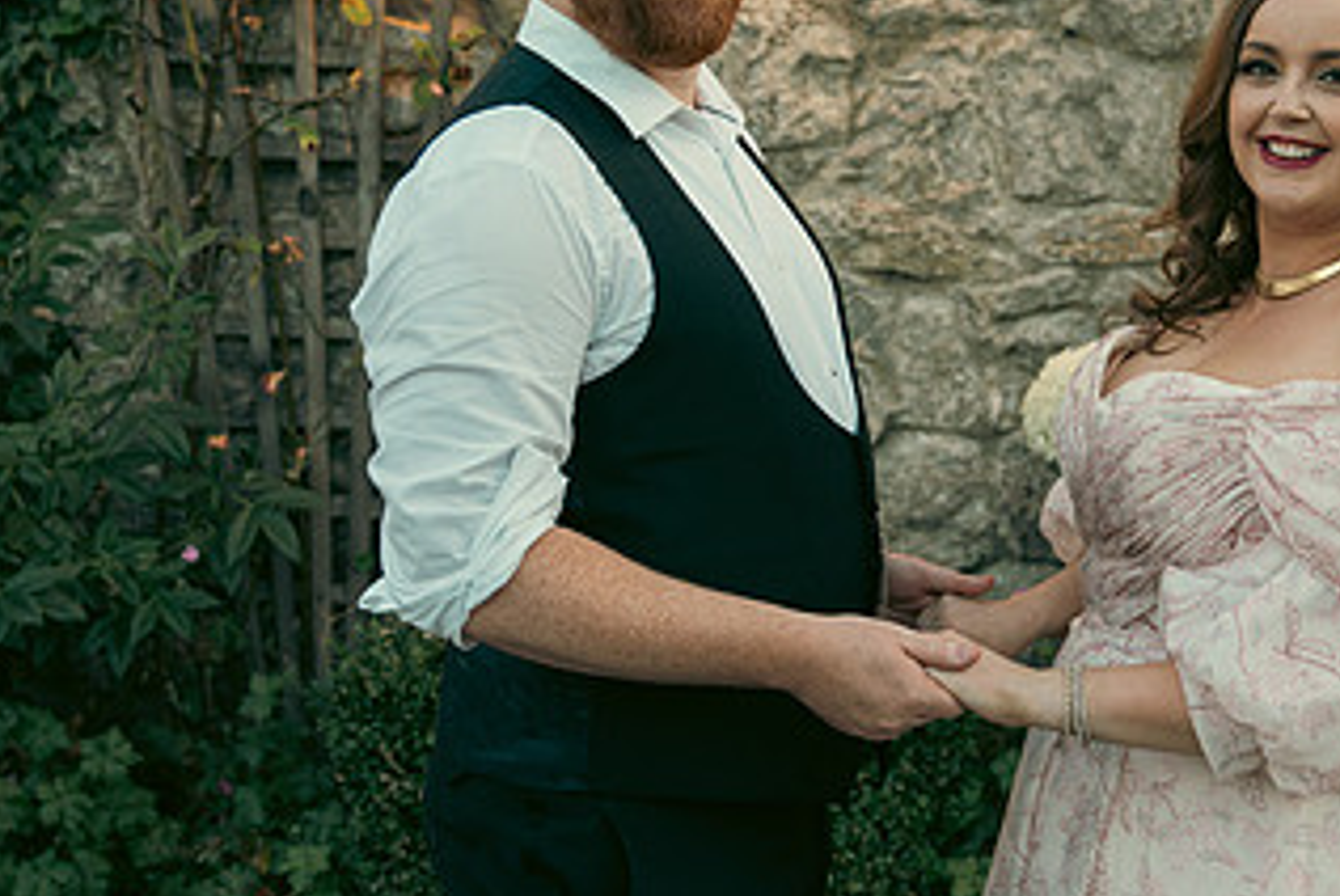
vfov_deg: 21.3
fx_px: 2384
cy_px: 374
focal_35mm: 64
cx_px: 1002
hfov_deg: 30.9
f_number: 3.2
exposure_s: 1/160
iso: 250
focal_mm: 35
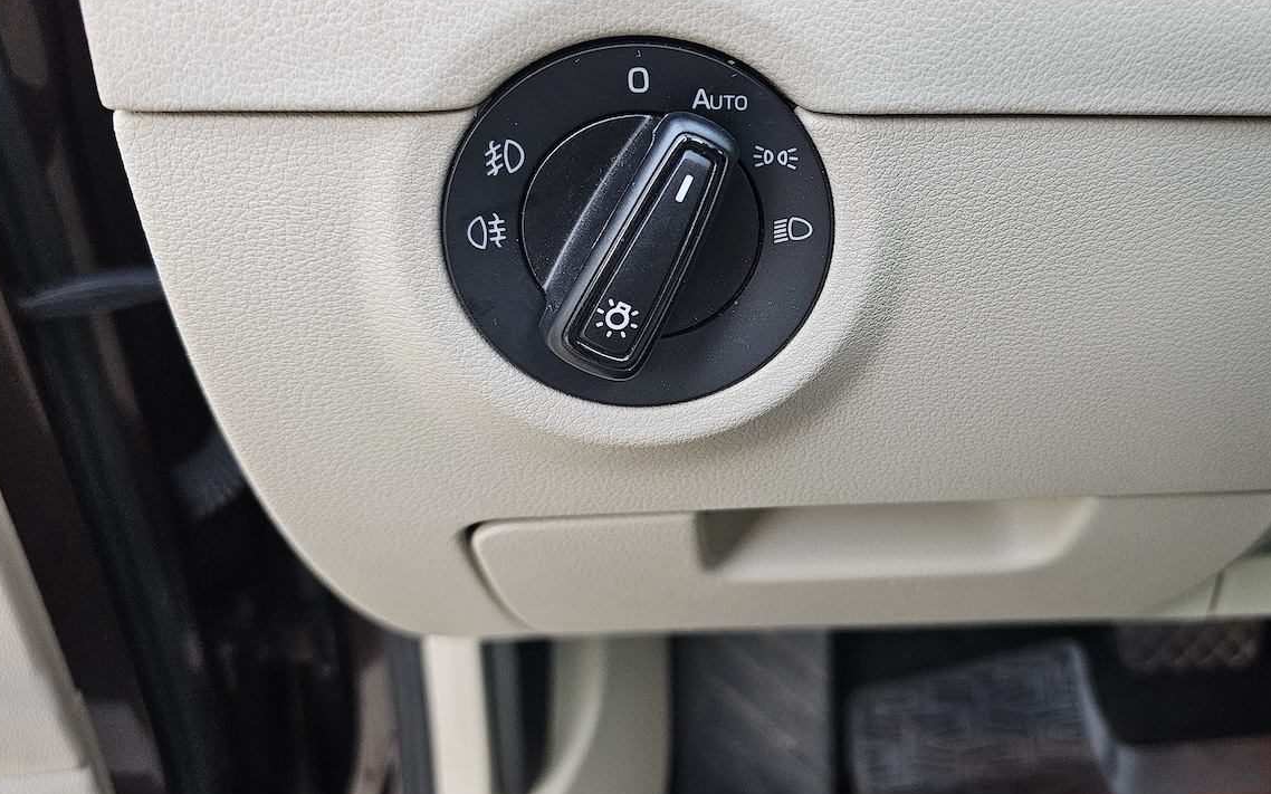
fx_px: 1039
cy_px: 324
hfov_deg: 62.3
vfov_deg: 41.7
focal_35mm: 30
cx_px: 773
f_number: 1.7
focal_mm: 6.3
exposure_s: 1/100
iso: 320
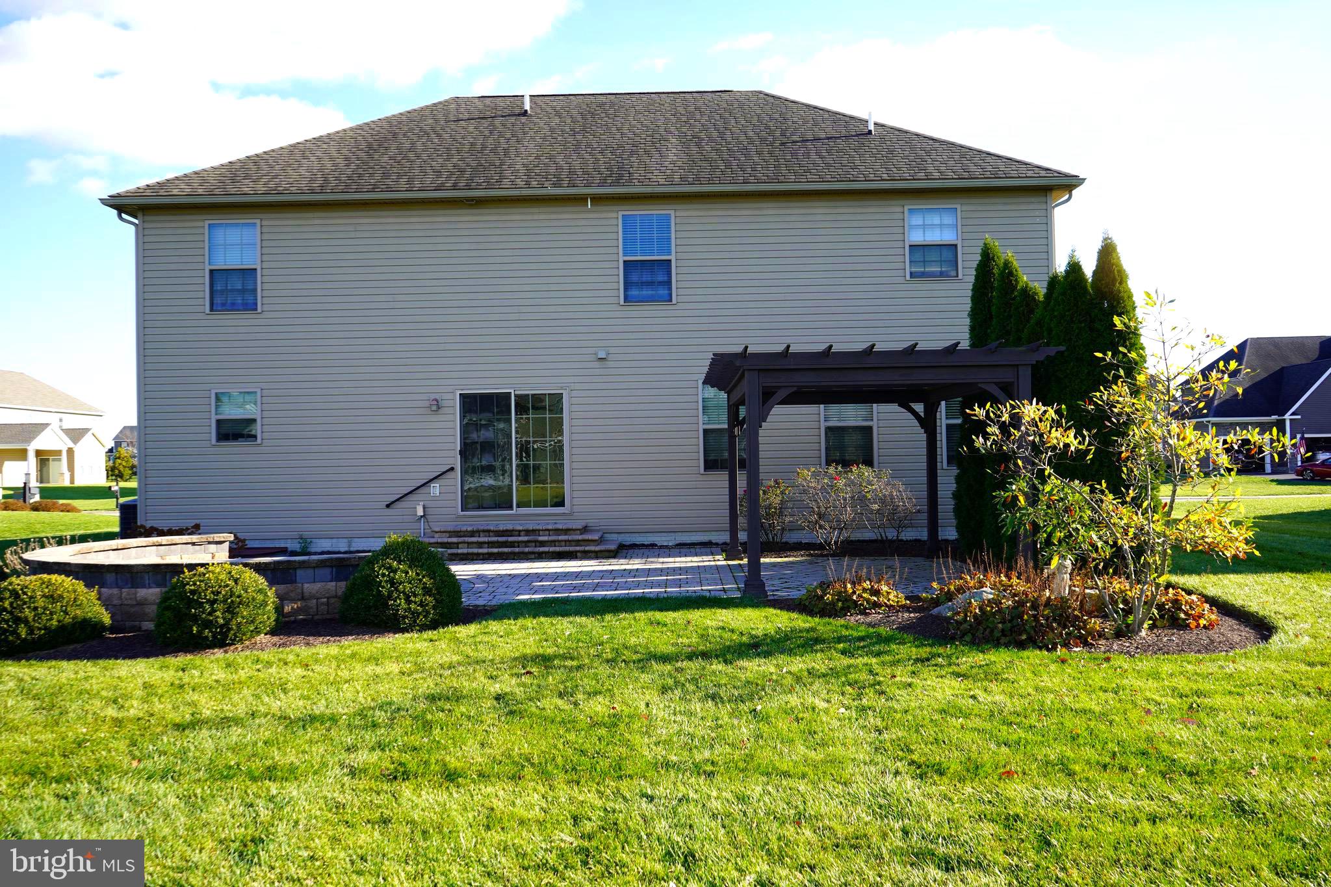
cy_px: 444
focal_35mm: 28
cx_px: 666
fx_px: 1035
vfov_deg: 46.4
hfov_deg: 65.5
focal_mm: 28
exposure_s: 1/100
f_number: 6.3
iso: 100
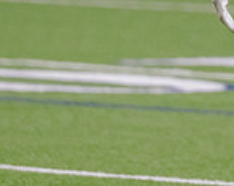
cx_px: 308
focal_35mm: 1225
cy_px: -227
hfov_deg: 1.6
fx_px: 8467
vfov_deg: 1.3
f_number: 2.8
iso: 3200
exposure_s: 1/1250
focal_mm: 200
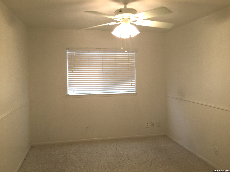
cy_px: 86
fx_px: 193
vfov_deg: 48.2
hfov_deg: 61.7
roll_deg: -0.6
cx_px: 115
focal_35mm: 29
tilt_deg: -3.6
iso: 40
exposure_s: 1/30
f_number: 2.2
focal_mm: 4.15
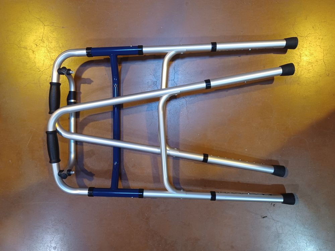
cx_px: 168
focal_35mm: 25
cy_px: 126
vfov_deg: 54.9
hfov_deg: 69.4
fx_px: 242
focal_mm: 4.6
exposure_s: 1/50
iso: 250
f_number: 1.8
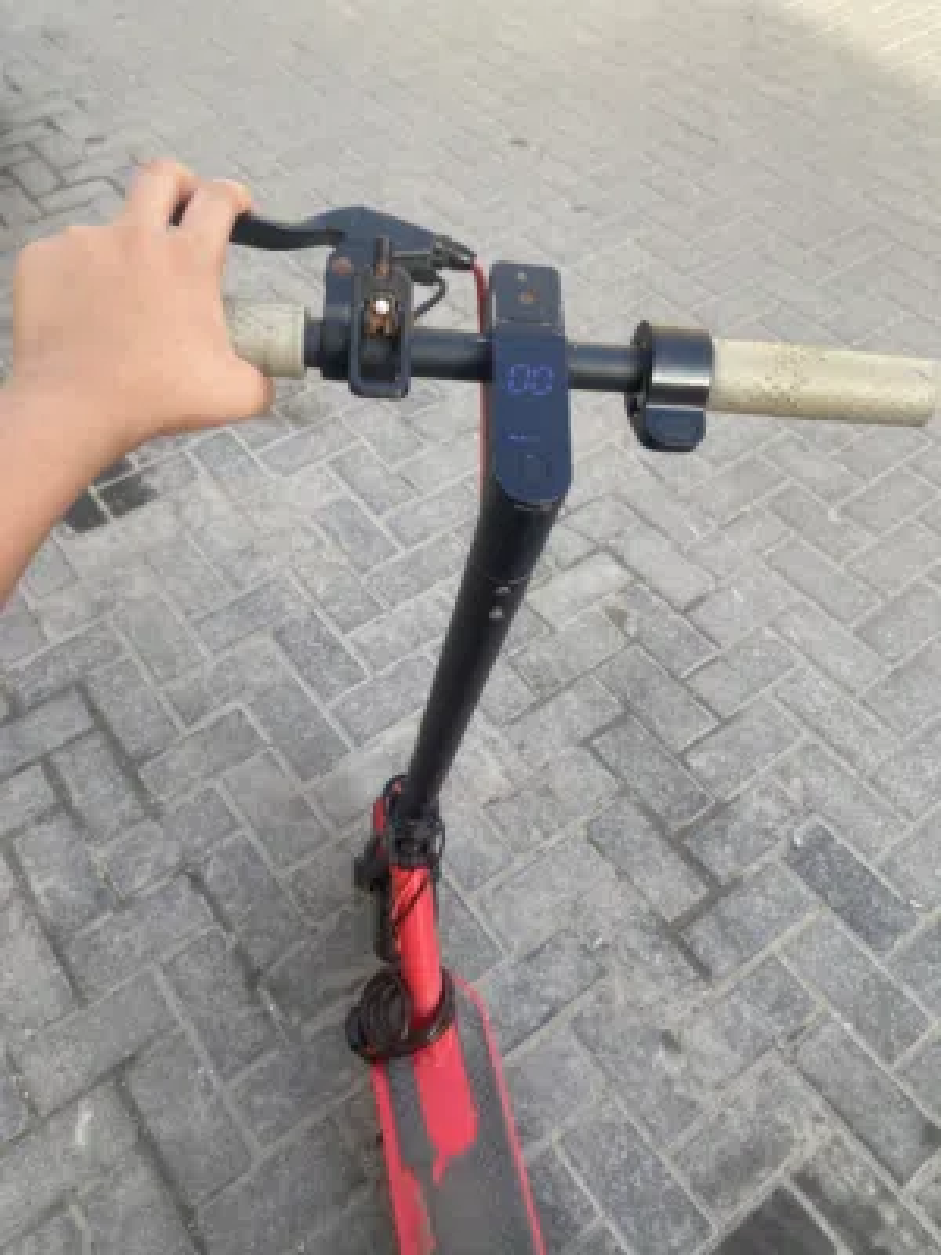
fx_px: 942
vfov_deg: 67.3
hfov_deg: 53.1
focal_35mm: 26
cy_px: 628
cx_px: 470
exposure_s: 1/279
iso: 32
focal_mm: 4.25
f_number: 1.8
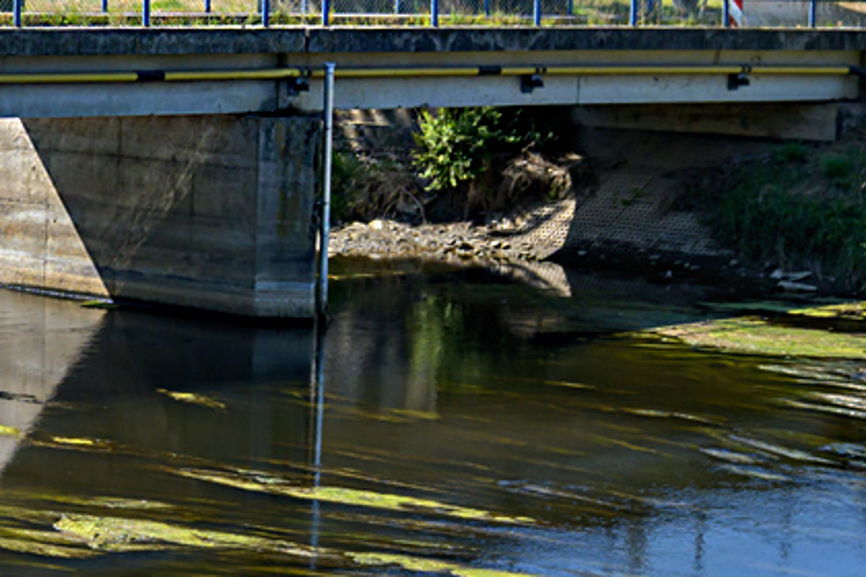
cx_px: -37
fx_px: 2886
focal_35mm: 120
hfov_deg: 16.6
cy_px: 468
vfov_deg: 11.4
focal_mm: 28
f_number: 8
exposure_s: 1/500
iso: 200
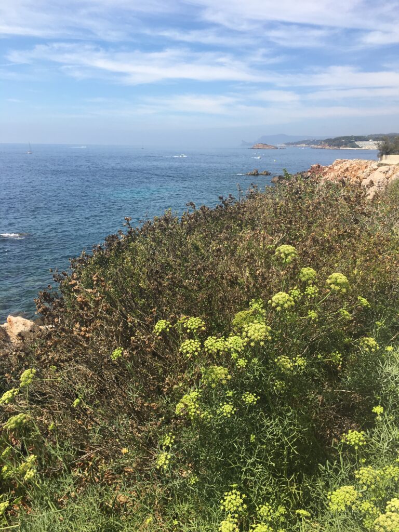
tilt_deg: -14.1
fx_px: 446
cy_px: 266
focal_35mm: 29
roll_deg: -0.2
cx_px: 200
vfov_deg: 61.7
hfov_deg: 48.2
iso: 25
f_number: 2.2
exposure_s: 1/1508
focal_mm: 4.15
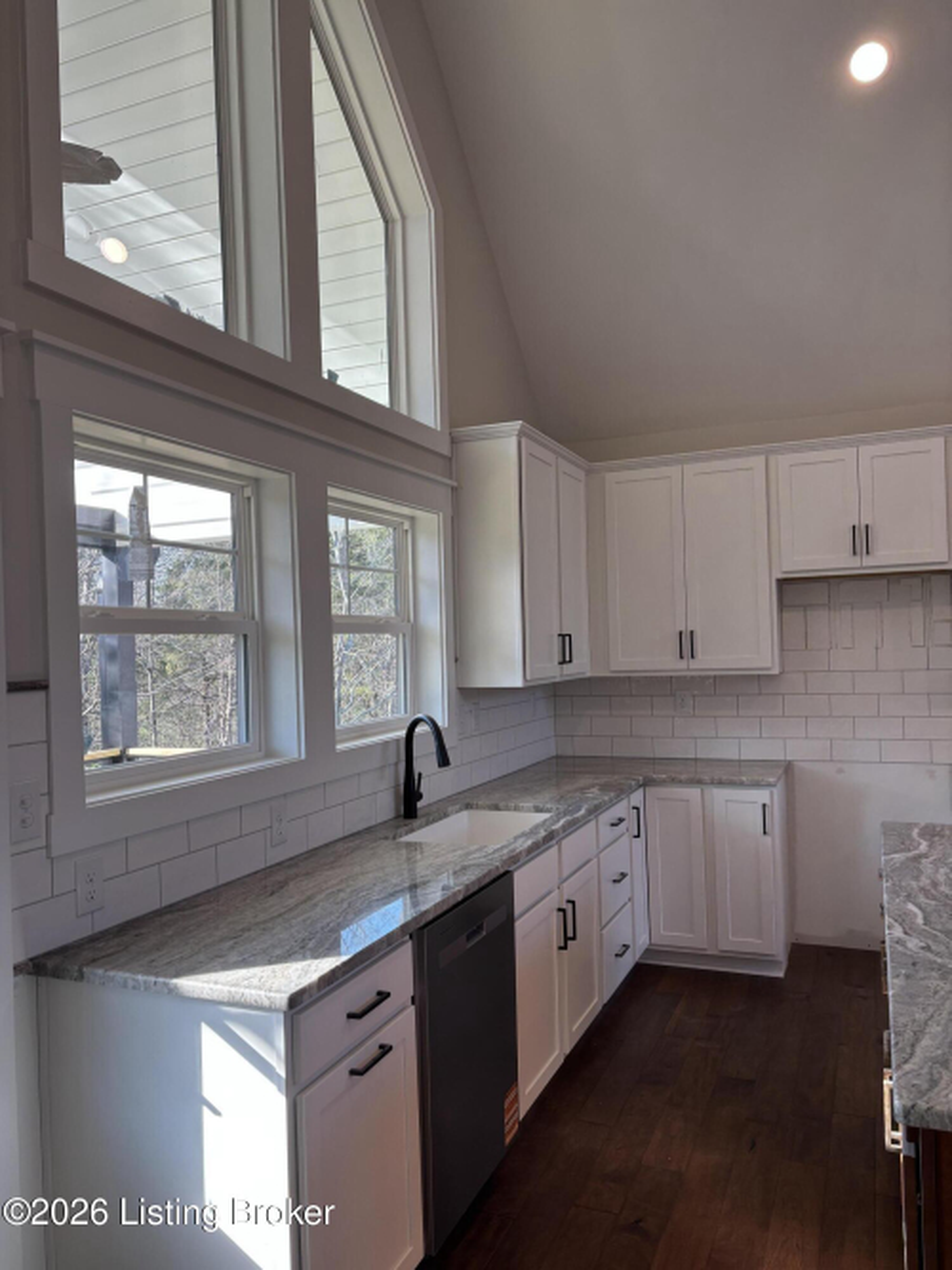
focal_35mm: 26
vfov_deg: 67.3
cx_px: 476
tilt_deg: +0.0
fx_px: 954
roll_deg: +1.2
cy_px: 635
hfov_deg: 53.0
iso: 40
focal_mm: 5.96
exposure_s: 1/120
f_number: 1.6
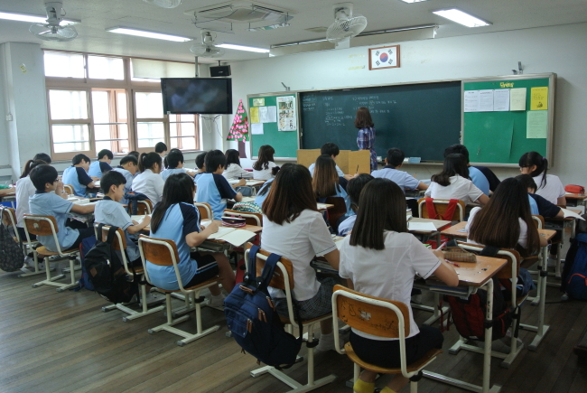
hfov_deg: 60.2
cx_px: 294
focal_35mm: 31
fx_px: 506
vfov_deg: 42.4
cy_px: 196
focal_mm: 11.8
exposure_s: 1/60
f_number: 3.8
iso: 400
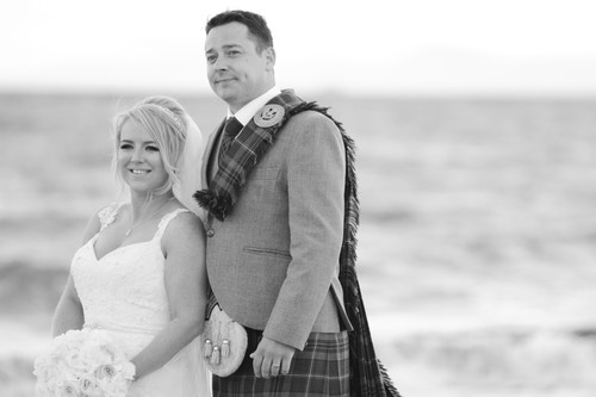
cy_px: 198
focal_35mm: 180
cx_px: 298
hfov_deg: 11.4
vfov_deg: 7.6
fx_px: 2979
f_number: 2.8
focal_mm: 180
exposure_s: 1/2000
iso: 800
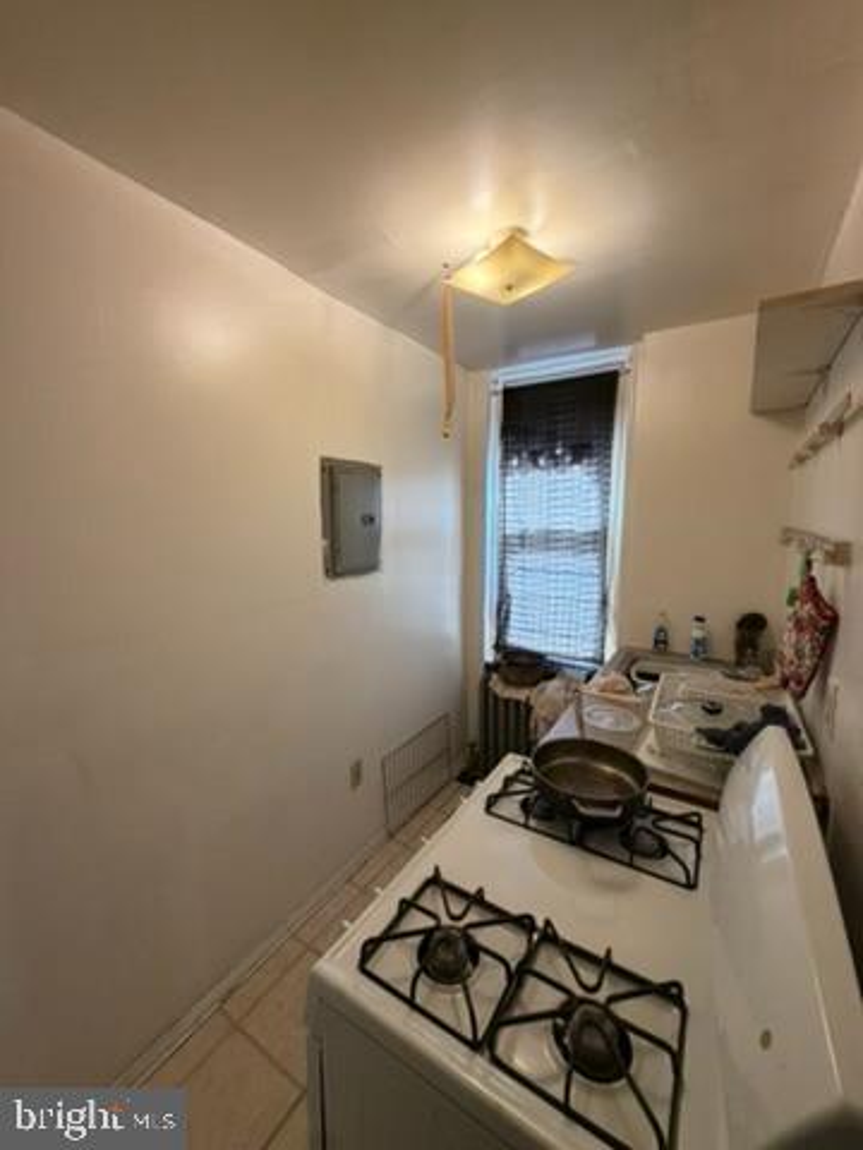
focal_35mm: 14
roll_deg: +0.2
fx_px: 465
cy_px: 575
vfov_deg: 102.1
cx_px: 432
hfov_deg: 85.7
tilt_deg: -7.4
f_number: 2.2
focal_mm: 2.22
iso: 250
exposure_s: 1/120
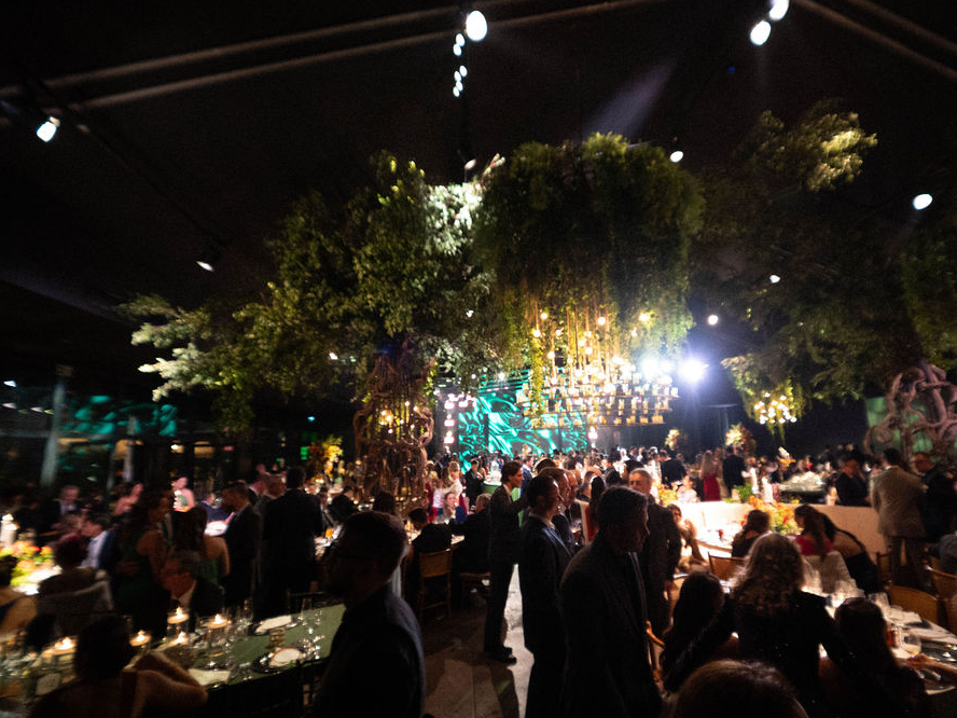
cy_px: 364
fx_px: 442
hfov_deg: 93.9
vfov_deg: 78.1
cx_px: 546
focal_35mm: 16
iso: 3200
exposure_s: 1/200
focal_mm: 14
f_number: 2.8
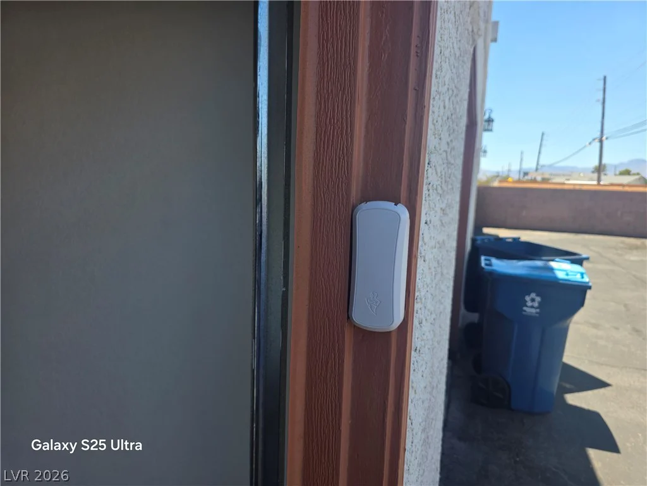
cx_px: 324
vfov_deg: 58.9
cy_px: 243
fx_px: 430
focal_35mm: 23
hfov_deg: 73.9
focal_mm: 6.3
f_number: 1.7
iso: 80
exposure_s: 1/1910
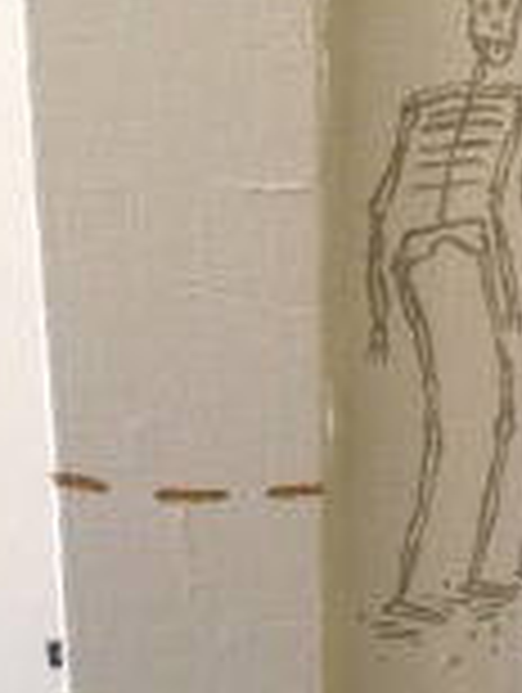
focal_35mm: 65
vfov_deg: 29.7
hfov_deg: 21.6
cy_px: 396
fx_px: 1303
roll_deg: -1.7
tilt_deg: -15.4
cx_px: 558
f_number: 2.2
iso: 125
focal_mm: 4.15
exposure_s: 1/8
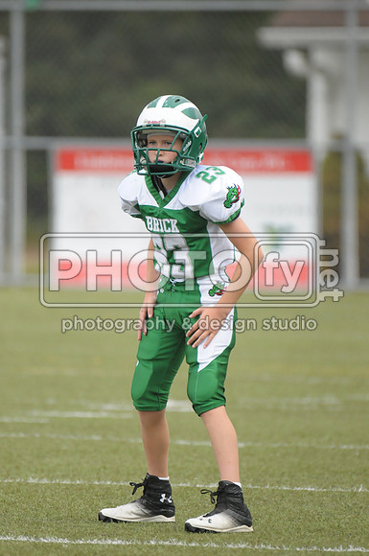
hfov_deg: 2.3
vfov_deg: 3.4
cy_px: 278
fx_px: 9252
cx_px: 184
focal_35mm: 600
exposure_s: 1/3200
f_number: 4
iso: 1600
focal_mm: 400
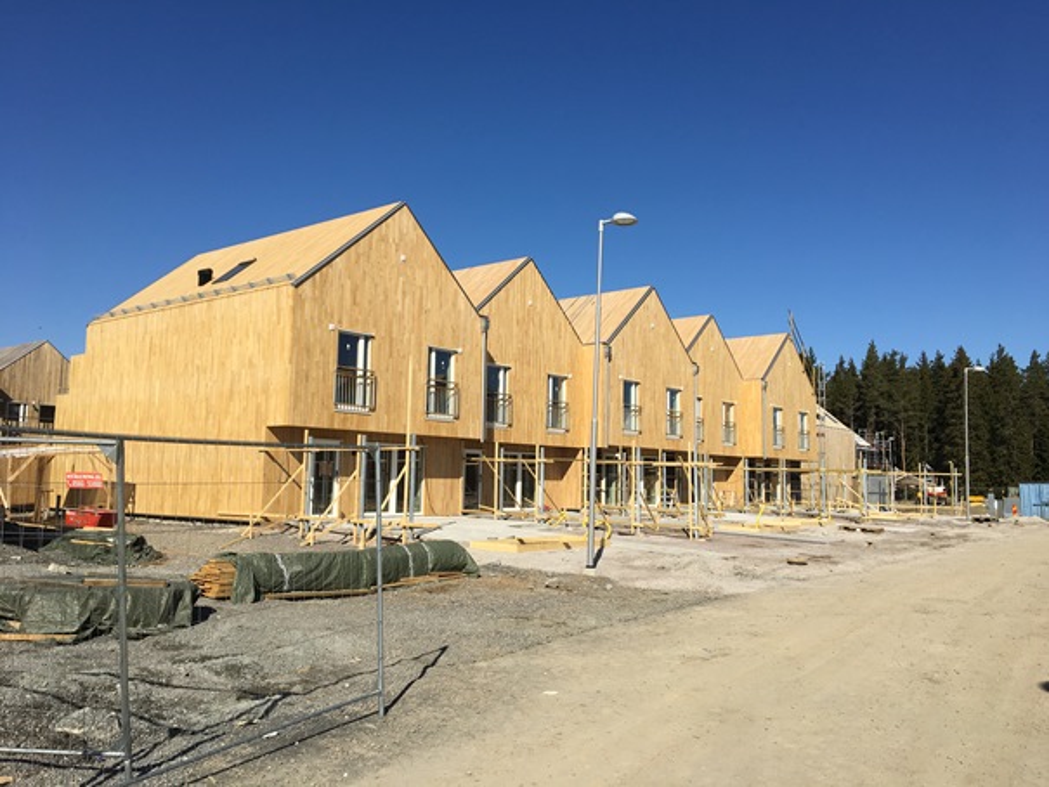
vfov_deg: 48.2
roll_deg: -1.4
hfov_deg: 61.6
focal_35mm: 29
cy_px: 394
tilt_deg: +5.0
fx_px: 879
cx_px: 524
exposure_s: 1/2481
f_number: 2.2
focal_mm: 4.15
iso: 25
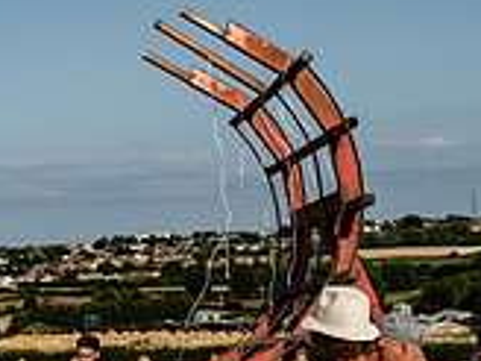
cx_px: 126
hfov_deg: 16.3
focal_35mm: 120
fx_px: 1667
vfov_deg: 12.2
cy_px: 360
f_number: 5.6
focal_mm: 32
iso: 64
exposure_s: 1/1600
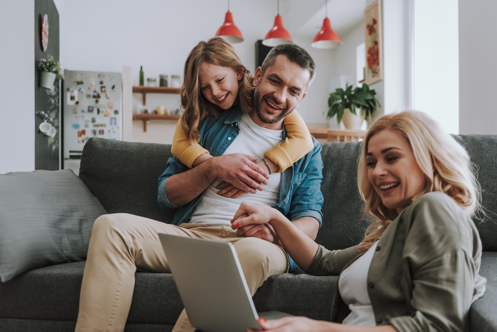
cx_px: 248
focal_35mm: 38
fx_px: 525
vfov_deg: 35.1
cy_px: 166
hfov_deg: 50.7
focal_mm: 38
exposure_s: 1/160
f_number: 2.8
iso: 800
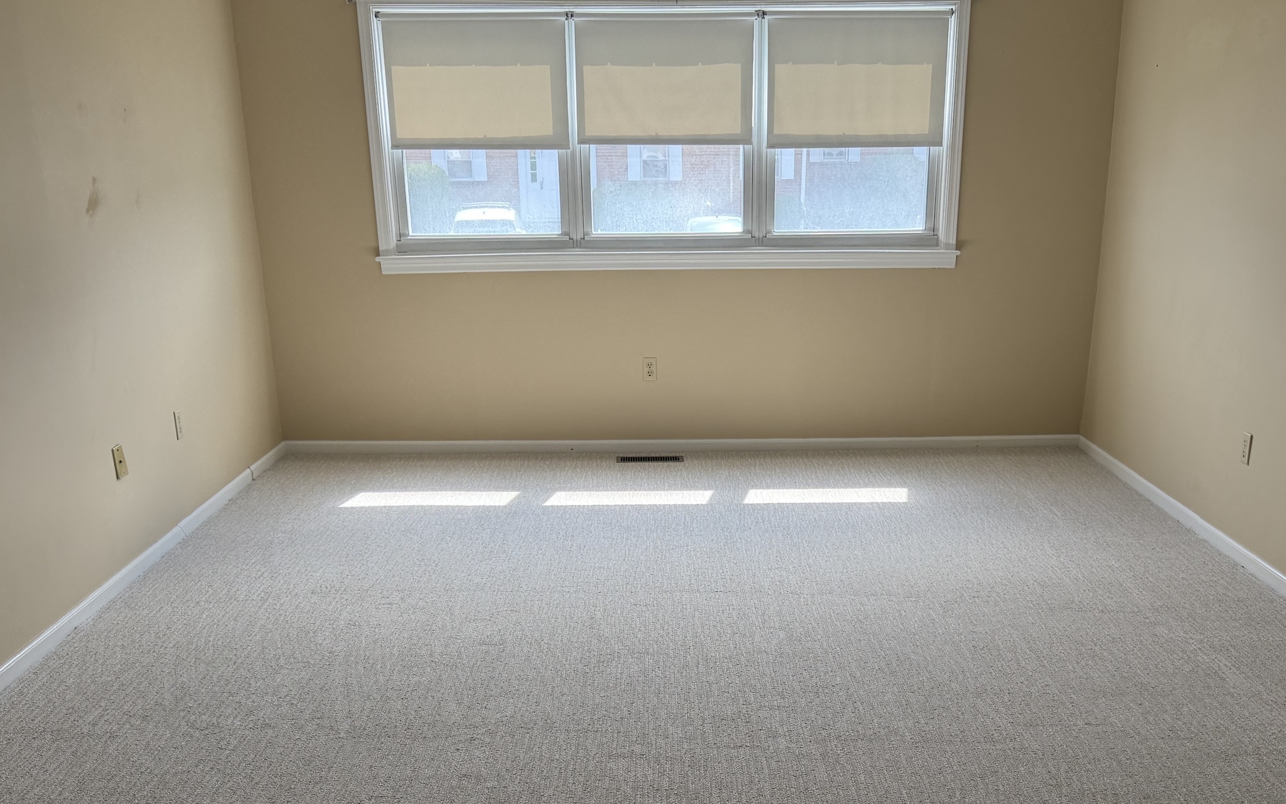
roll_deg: +2.0
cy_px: 661
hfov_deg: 51.5
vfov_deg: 32.5
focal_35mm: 38
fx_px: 1332
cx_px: 686
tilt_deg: -19.7
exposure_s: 1/274
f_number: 1.78
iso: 80
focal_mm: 6.76
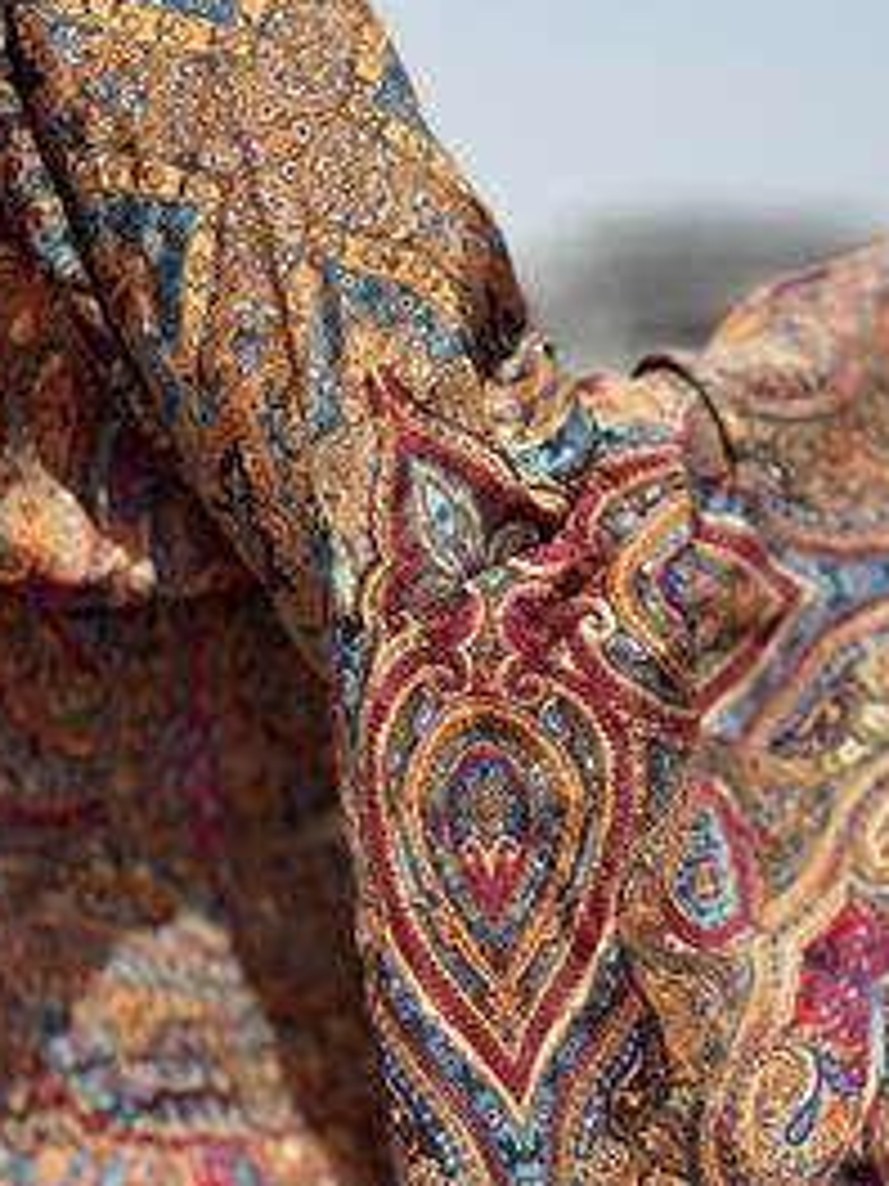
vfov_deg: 25.8
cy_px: 851
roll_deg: +1.5
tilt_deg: -11.0
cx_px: 489
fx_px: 2568
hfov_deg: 19.6
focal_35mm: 75
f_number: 1.78
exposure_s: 1/4566
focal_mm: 6.86
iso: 100
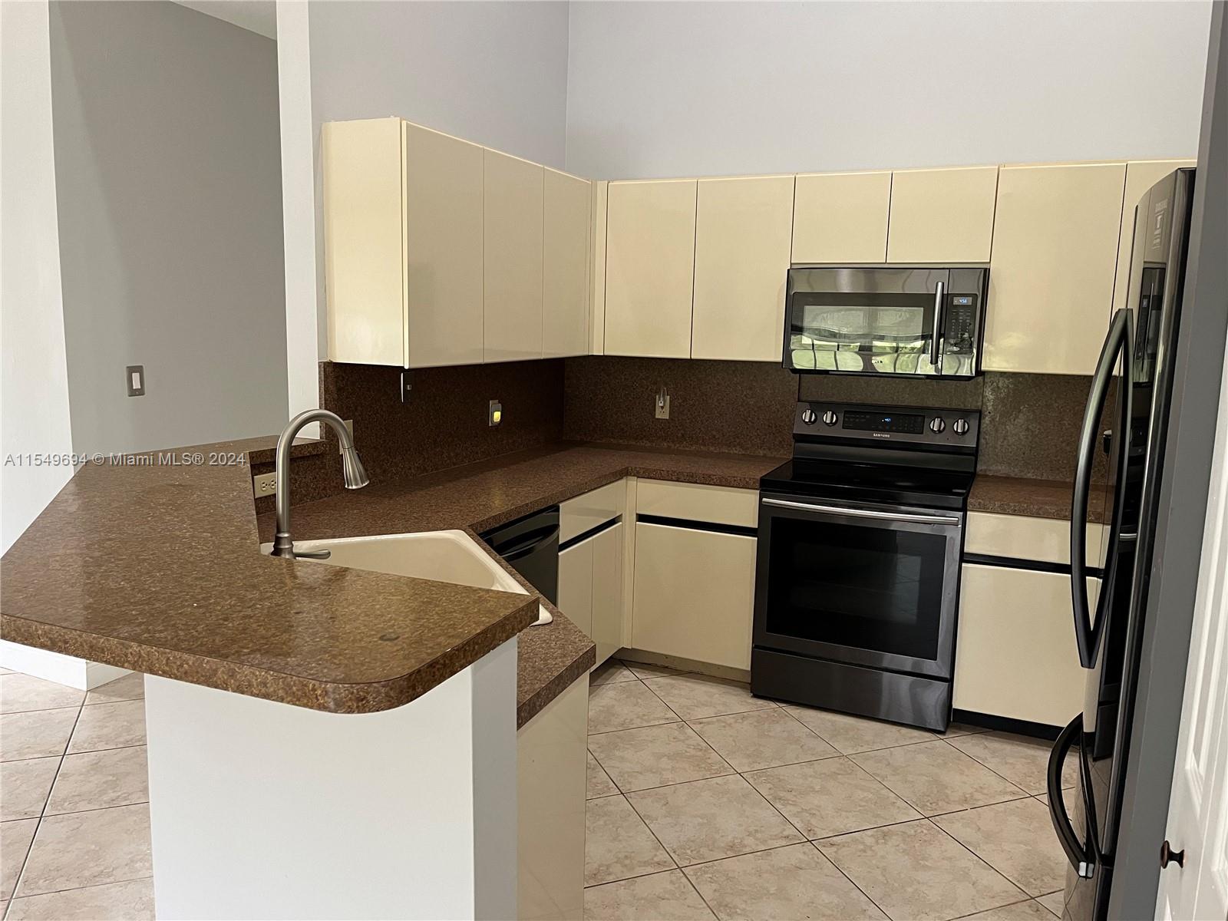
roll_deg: -1.4
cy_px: 460
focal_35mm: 26
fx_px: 922
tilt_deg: -9.3
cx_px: 614
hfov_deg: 67.3
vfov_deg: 53.1
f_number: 1.6
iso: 200
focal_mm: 5.1
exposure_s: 1/60
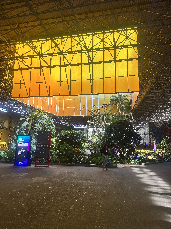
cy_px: 114
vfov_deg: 71.6
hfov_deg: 56.8
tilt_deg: +9.0
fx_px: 158
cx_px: 86
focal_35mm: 24
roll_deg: +1.8
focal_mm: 6.76
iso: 80
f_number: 1.78
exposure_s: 1/445
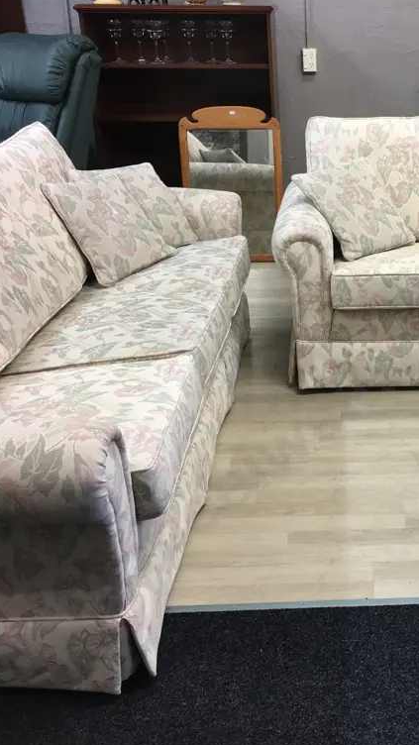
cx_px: 391
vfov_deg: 47.4
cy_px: 371
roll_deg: -1.2
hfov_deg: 26.6
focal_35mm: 43
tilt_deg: -22.4
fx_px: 849
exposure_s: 1/17
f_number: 2.2
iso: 32
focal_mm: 4.15
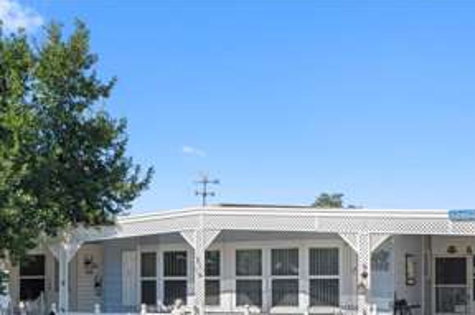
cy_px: 261
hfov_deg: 39.6
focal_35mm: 50
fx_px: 659
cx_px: 262
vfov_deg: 26.3
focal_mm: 20
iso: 320
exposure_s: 1/500
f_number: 8
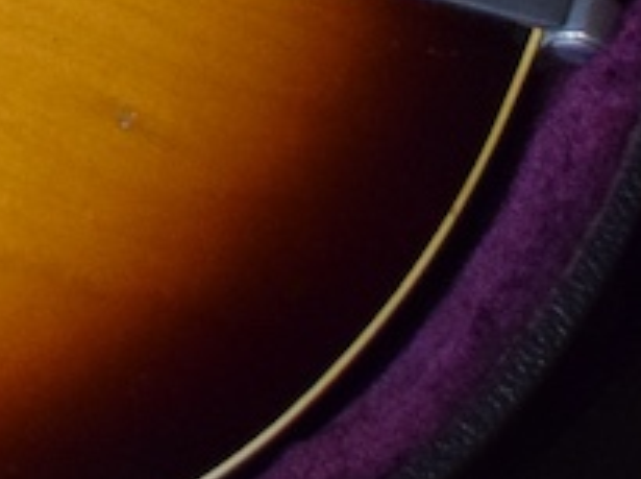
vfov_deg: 4.8
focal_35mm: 296
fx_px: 5472
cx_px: -1507
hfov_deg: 6.0
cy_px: -827
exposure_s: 1/30
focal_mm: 28
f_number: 4.2
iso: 2000
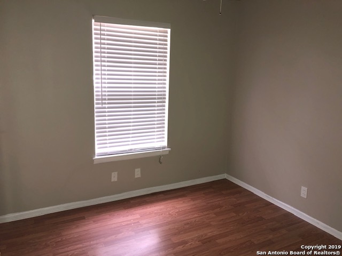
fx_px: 277
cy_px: 128
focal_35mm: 28
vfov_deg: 49.7
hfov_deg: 63.4
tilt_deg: -11.3
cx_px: 171
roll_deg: -2.7
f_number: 1.8
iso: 100
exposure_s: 1/12
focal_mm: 3.99
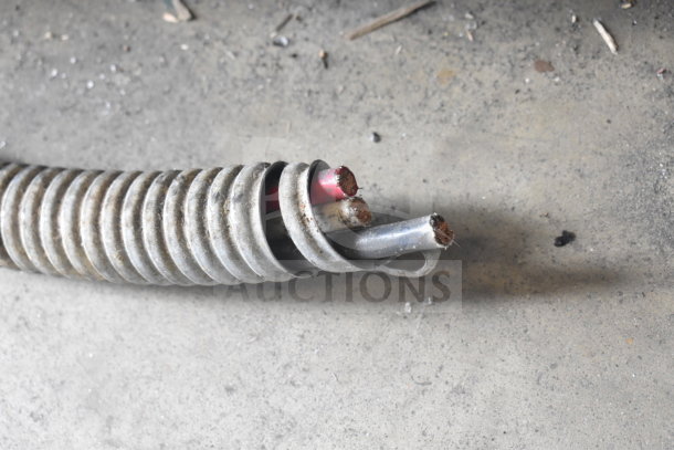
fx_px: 1180
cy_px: 225
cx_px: 337
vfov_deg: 21.6
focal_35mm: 63
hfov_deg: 31.9
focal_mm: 42
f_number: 5
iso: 1600
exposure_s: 1/60
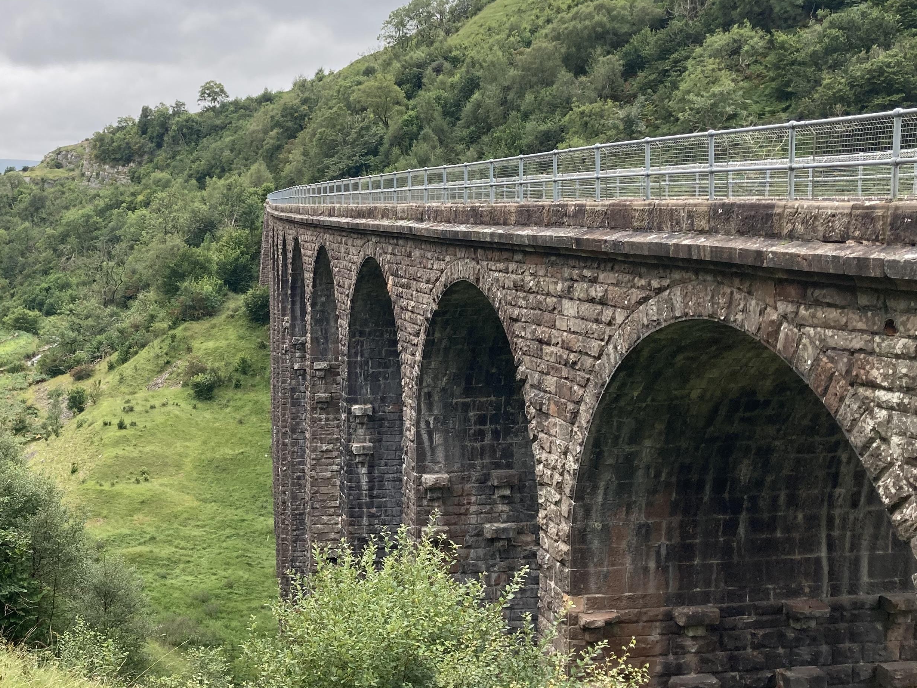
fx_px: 1219
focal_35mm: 46
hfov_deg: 40.3
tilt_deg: -7.3
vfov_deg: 31.5
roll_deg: +2.0
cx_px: 256
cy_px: 387
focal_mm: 3.99
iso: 20
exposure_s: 1/453
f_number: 1.8
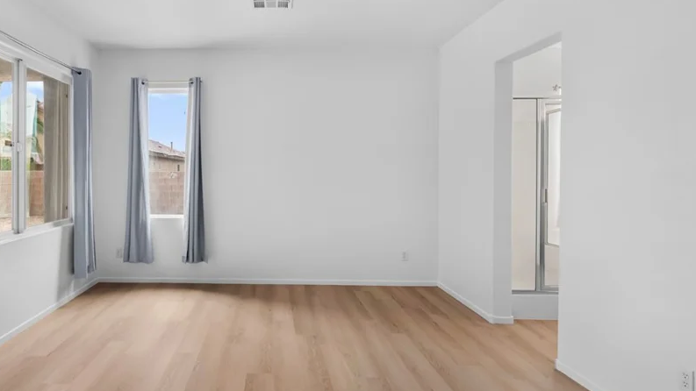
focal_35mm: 23
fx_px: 424
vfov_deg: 49.4
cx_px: 257
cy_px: 177
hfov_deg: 77.2
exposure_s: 1/15
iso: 400
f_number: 8
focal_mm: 17
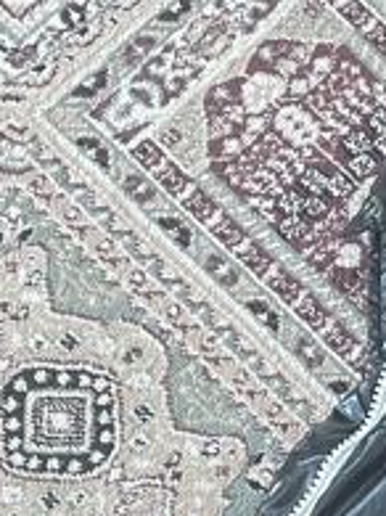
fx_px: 2143
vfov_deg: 13.4
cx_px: 838
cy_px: 580
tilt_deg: -80.7
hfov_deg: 9.4
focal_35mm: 144
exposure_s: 1/60
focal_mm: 4.2
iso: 200
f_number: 1.6
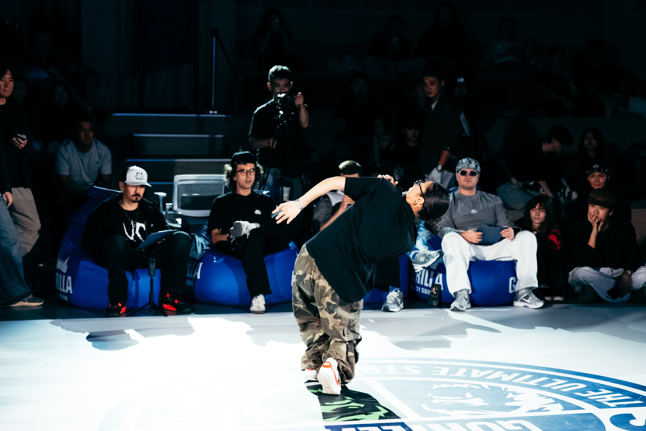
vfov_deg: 16.7
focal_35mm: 82
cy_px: 201
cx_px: 361
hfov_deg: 24.8
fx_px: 1468
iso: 3200
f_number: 2.8
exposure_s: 1/800
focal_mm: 70
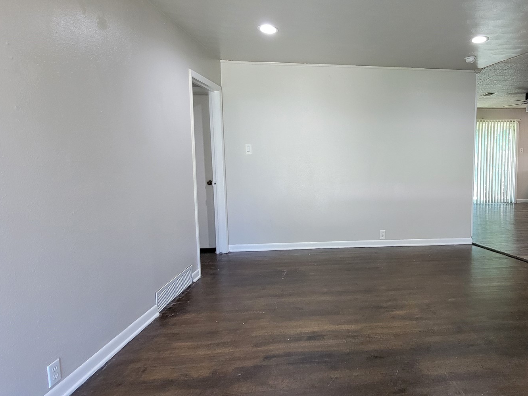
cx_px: 383
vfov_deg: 65.9
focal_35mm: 20
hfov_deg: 76.9
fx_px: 305
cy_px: 188
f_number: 2.2
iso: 250
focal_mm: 2.2
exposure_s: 1/60
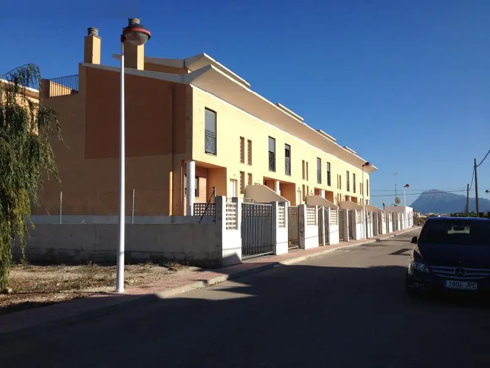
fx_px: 495
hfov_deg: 52.6
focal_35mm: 35
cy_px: 184
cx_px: 245
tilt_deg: +4.9
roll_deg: +0.7
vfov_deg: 40.7
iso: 50
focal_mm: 4.28
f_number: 2.4
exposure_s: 1/2632
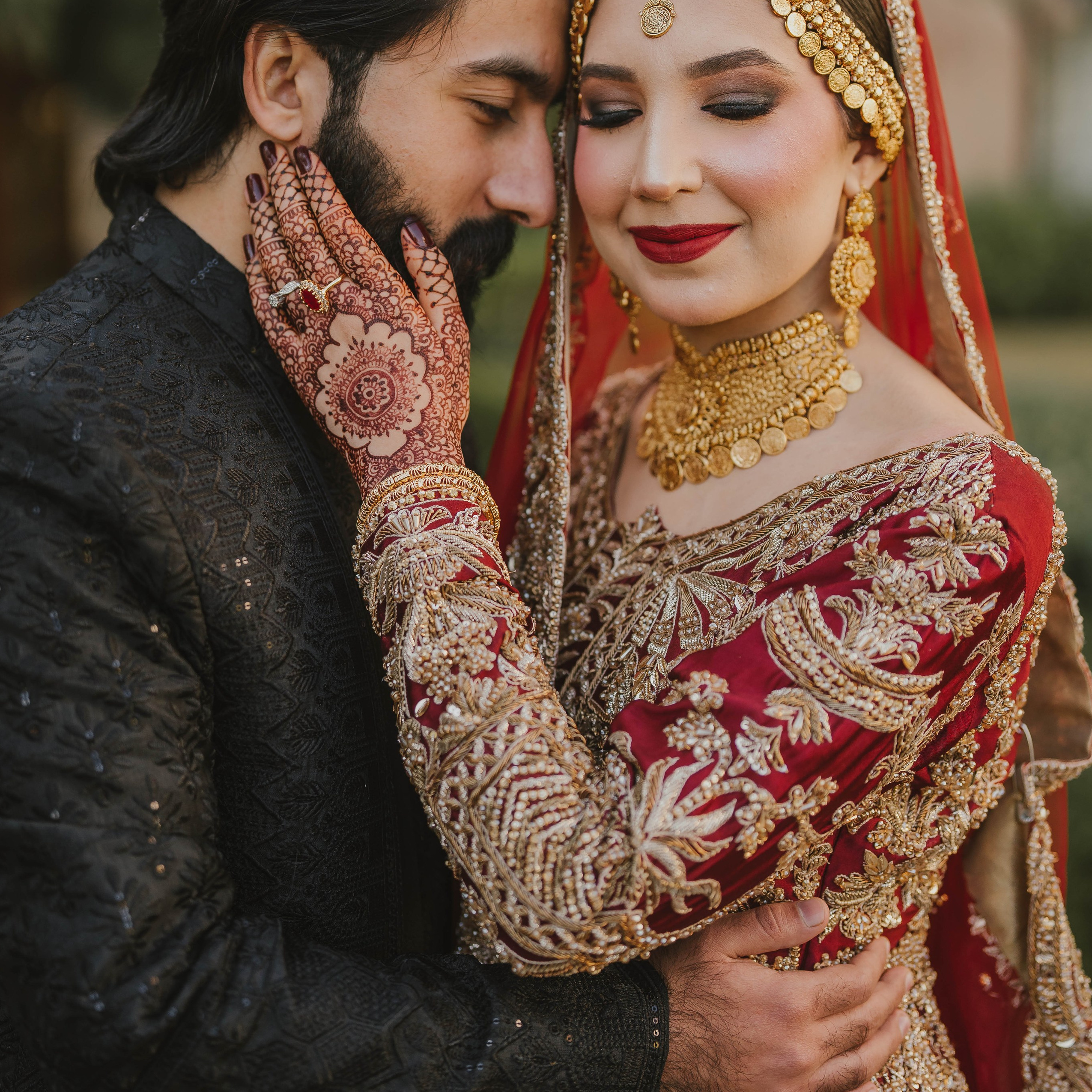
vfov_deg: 26.8
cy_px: 415
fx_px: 2284
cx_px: 545
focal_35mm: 64
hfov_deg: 26.9
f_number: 1.8
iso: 500
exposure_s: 1/2000
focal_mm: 50
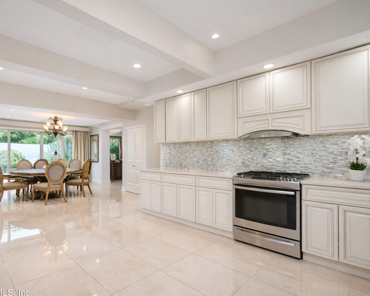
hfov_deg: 82.2
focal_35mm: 19
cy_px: 151
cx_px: 147
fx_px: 208
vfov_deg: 70.9
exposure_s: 1/30
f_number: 4
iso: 64
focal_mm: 16
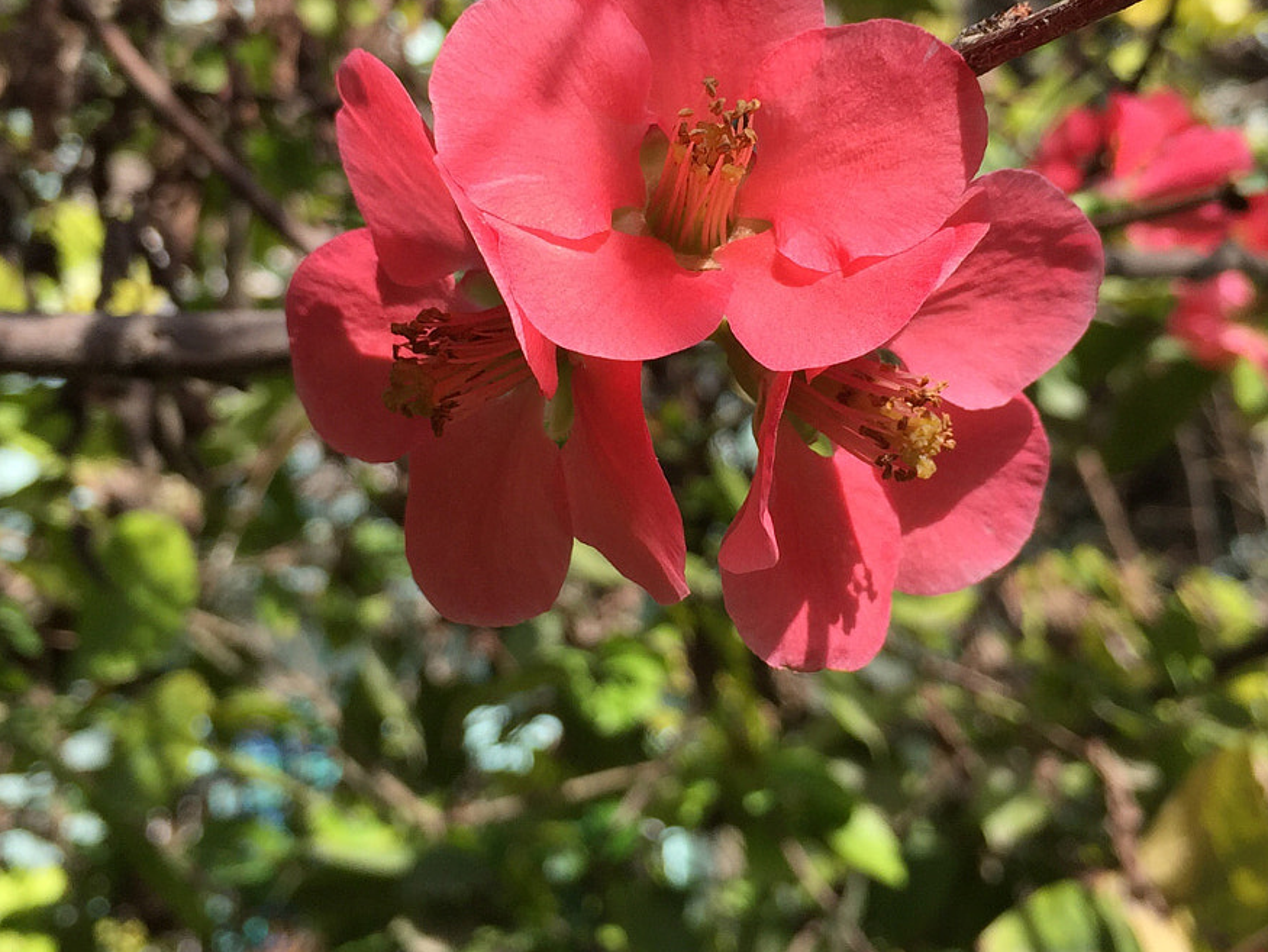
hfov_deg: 36.1
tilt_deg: +19.9
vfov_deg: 27.4
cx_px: 671
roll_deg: +3.7
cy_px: 326
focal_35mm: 53
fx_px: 1942
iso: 32
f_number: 2.2
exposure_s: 1/898
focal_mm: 4.15
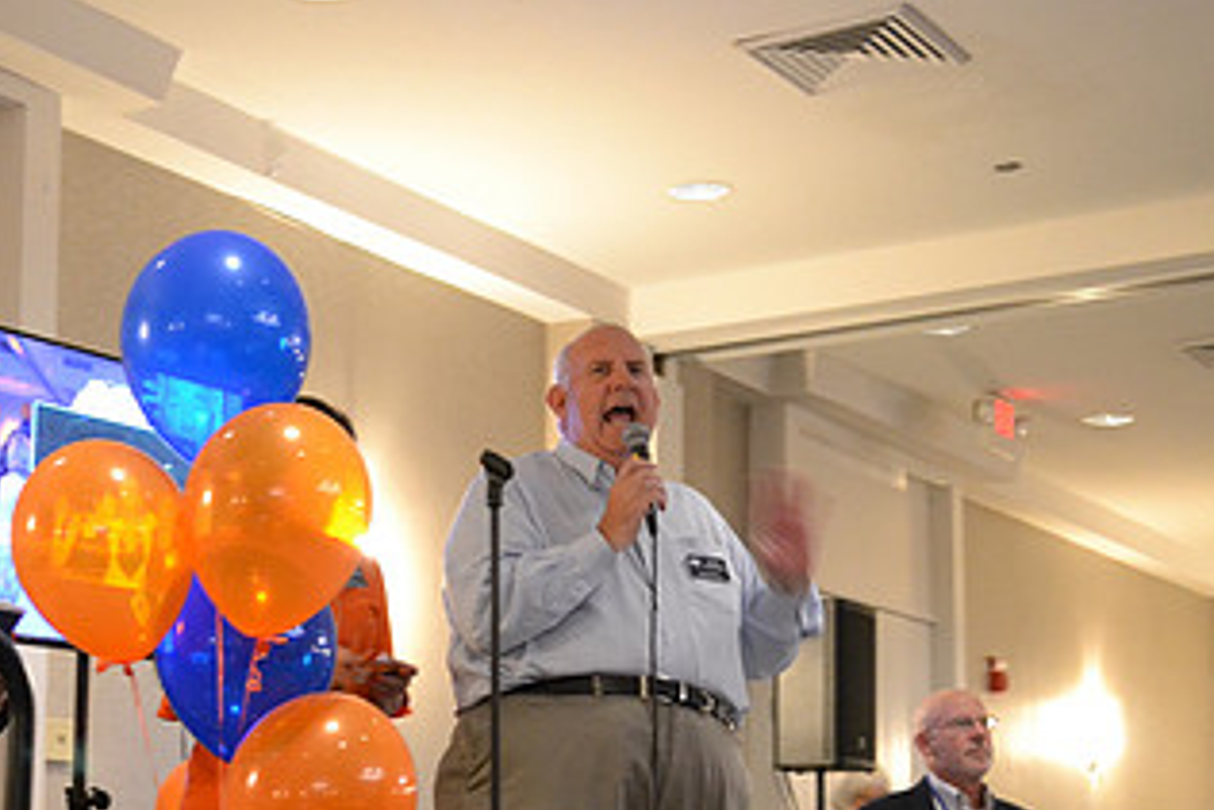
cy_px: 651
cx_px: 223
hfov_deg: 29.7
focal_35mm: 66
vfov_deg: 20.4
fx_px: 2227
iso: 3200
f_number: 4
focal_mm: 24
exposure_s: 1/8
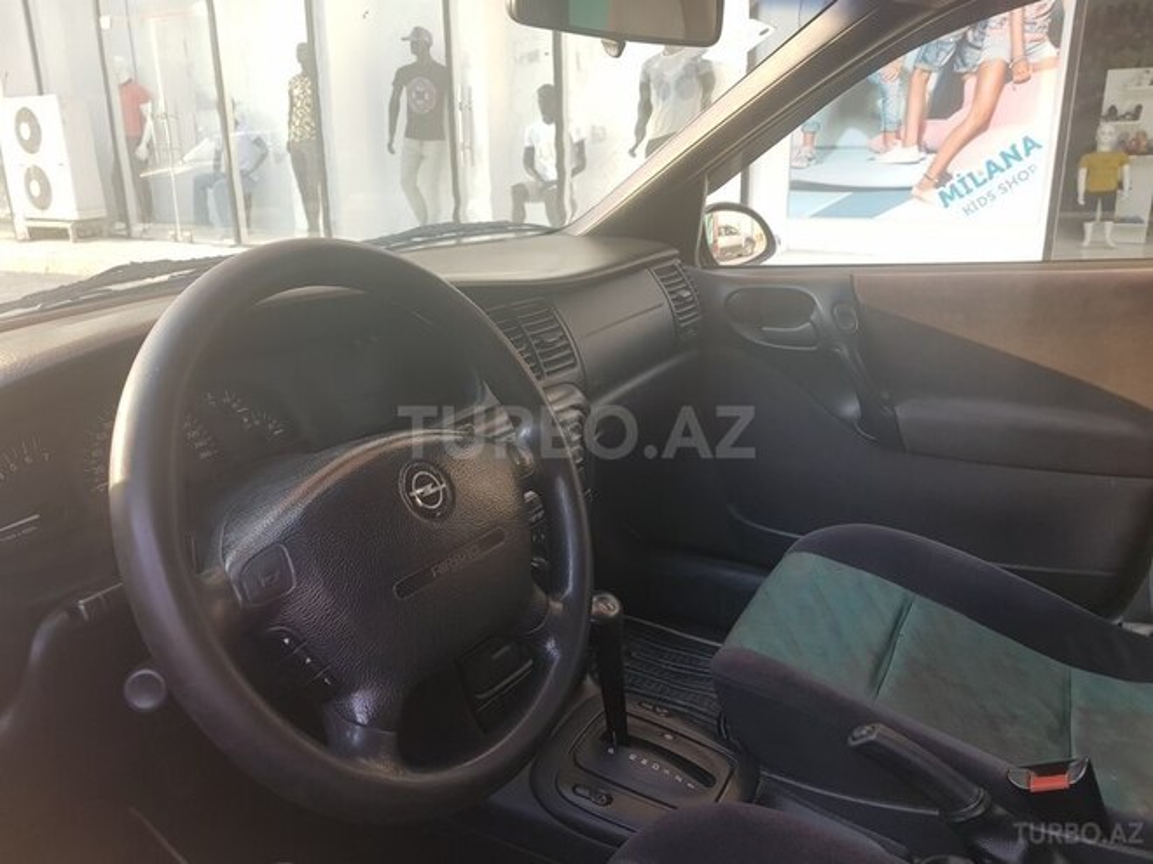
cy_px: 432
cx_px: 576
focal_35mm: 26
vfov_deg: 53.1
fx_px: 866
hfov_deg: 67.3
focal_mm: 4.2
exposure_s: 1/100
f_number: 1.7
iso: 50
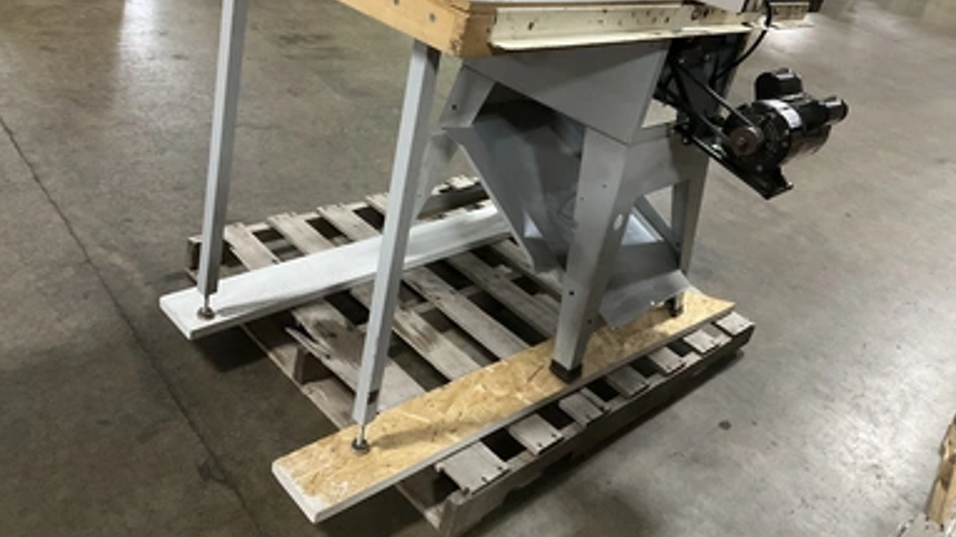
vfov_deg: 35.2
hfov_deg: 59.5
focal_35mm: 33
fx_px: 836
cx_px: 477
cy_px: 177
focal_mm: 3
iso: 320
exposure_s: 1/30
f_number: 1.8
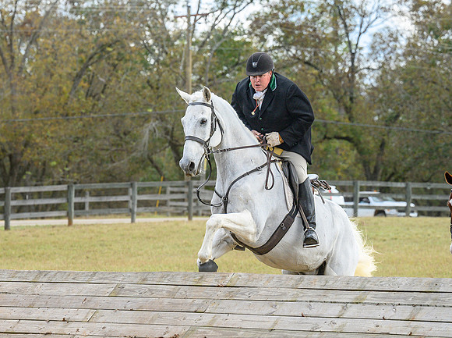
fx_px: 2145
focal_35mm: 165
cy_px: 206
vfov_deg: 9.0
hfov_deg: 12.0
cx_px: 143
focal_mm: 90
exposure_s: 1/1000
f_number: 3.5
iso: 640
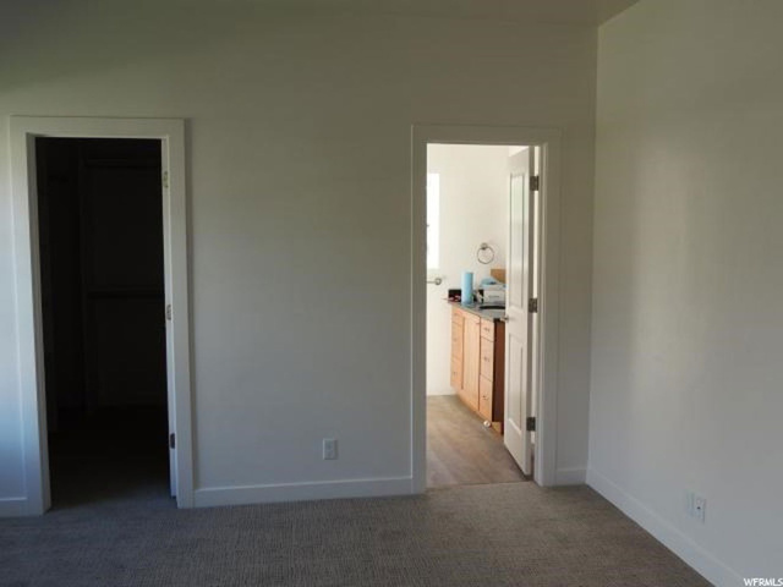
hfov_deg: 55.4
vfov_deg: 42.9
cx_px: 392
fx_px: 746
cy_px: 294
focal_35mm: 33
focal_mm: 5.8
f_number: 3.2
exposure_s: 1/60
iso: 100
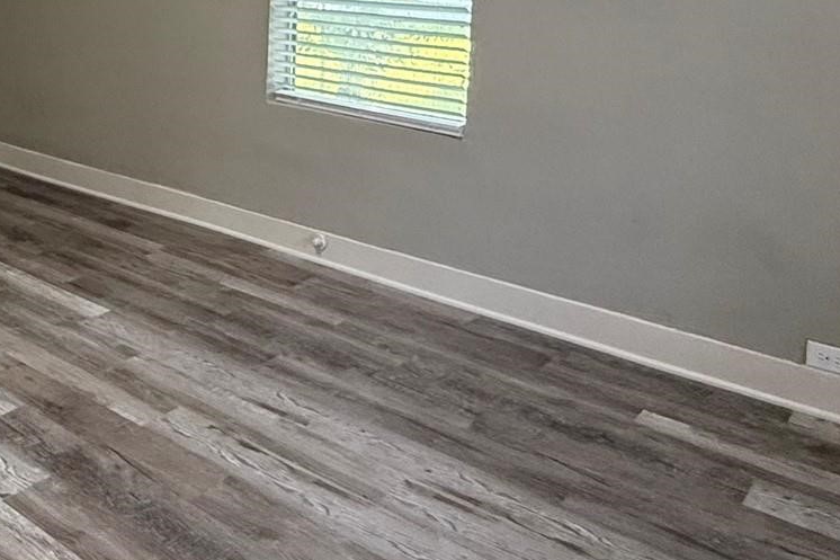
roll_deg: -1.4
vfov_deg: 31.1
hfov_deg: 46.0
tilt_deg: -3.7
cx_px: 170
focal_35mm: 40
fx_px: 933
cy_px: 9
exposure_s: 1/120
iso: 500
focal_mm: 2.22
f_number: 2.2
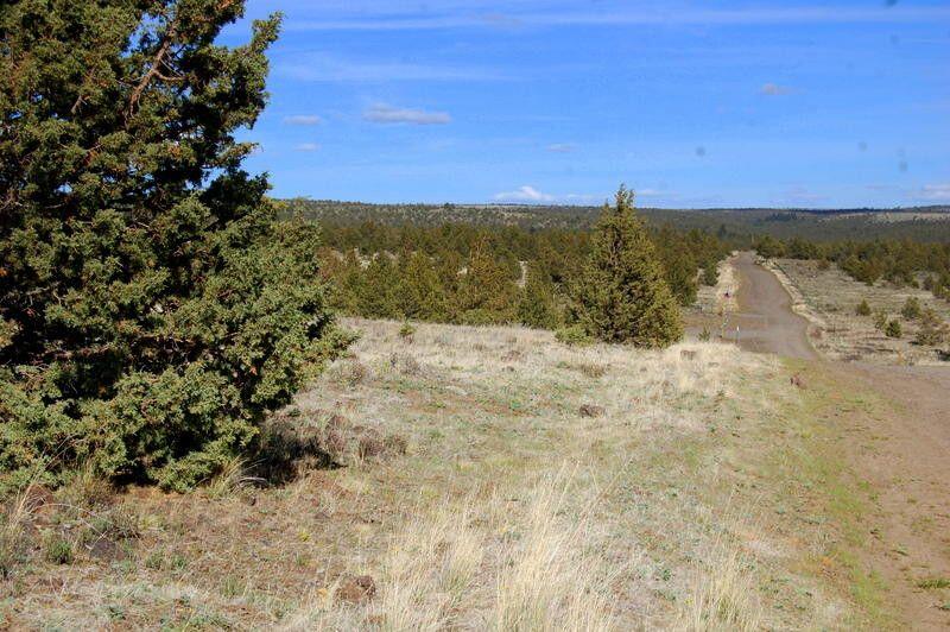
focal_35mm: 68
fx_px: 1780
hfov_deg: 29.9
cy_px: 316
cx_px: 475
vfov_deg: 20.1
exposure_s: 1/320
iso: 200
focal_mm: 45
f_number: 10
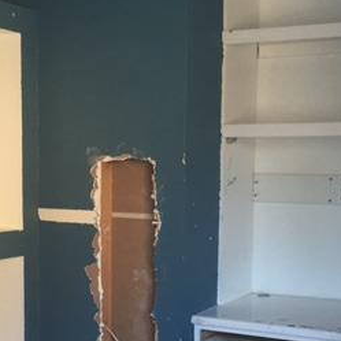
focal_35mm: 66
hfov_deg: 26.1
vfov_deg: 25.9
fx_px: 736
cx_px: 194
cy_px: 234
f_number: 2.2
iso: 32
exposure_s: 1/15
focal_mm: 4.15
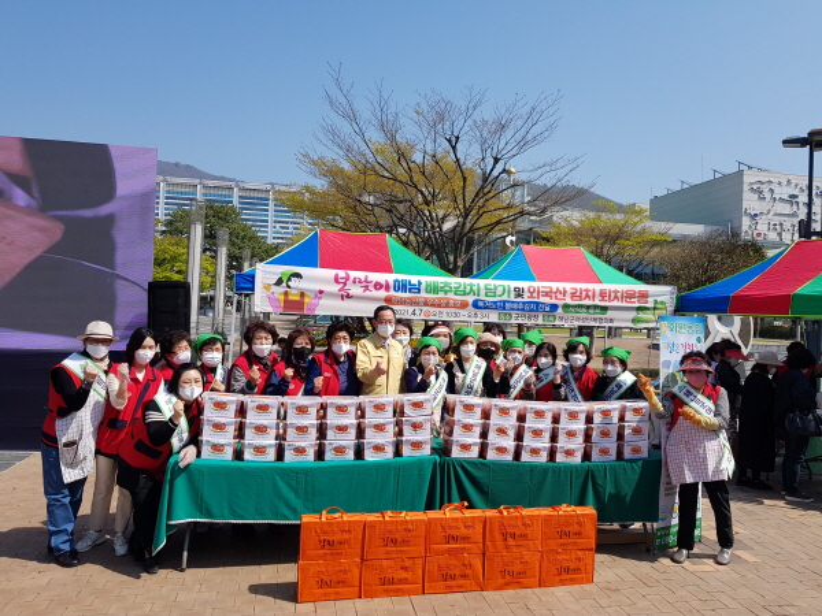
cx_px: 411
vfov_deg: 53.1
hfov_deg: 67.3
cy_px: 308
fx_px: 617
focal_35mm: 26
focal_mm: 4.3
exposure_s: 1/2416
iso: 40
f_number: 1.7
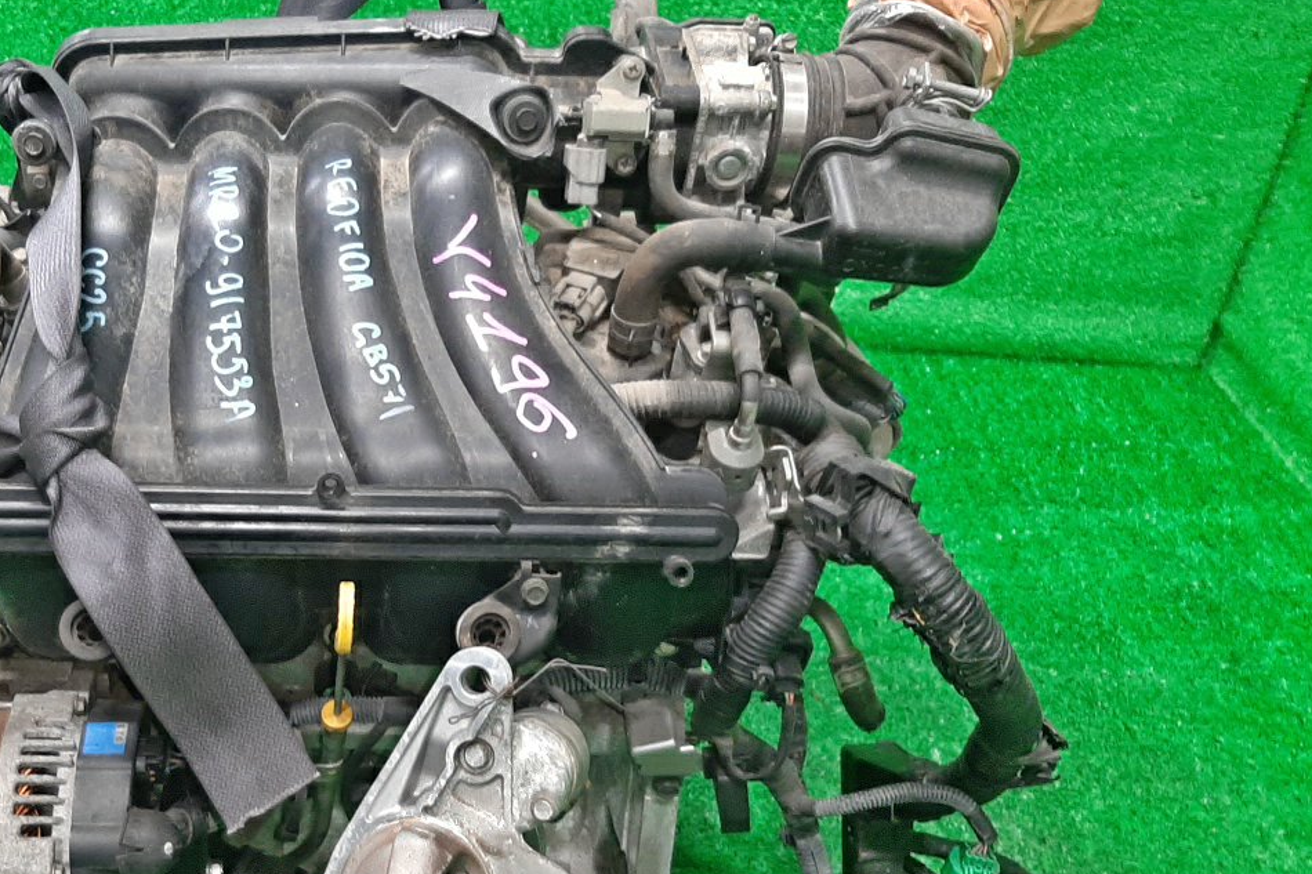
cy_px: 574
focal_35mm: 41
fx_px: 1494
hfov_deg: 46.4
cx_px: 395
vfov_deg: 32.4
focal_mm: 3.93
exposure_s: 1/50
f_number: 1.7
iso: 232
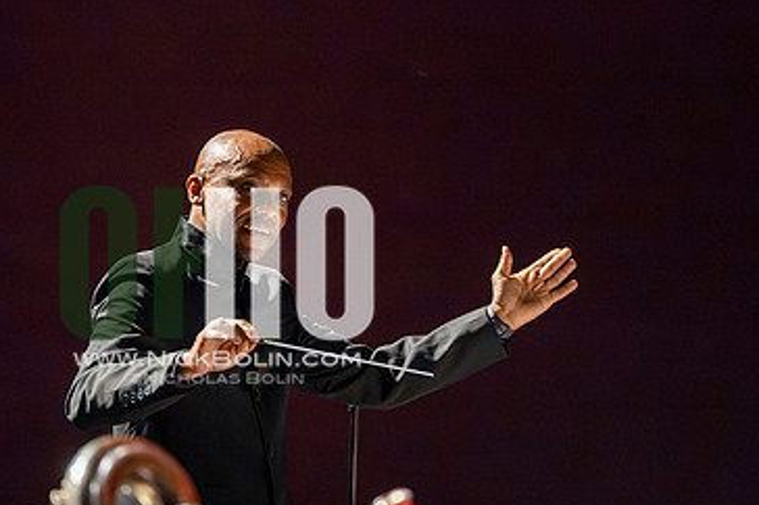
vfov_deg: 4.3
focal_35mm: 319
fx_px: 6719
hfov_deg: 6.5
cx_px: 217
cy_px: 285
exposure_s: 1/640
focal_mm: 200
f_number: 2.8
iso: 12800
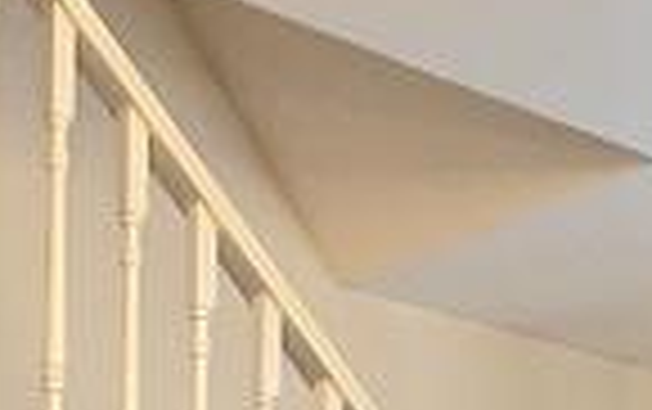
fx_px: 1690
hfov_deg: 21.8
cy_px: 910
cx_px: 369
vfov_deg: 11.8
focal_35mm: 95
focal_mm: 2.2
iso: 250
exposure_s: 1/101
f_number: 1.9
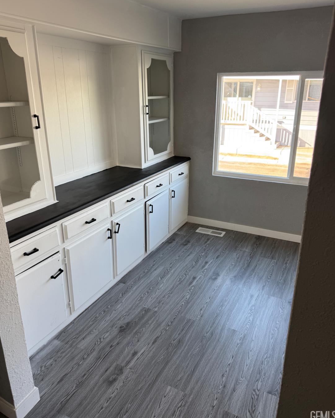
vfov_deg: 66.0
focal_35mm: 26
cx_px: 164
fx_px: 322
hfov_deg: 54.9
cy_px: 200
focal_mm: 6.76
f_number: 1.78
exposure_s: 1/121
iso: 80
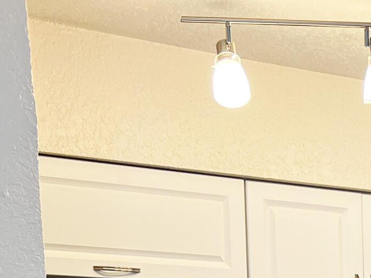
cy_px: 589
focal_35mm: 114
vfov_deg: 11.5
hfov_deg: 15.8
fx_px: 1222
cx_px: 566
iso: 64
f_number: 1.5
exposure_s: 1/120
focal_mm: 5.7
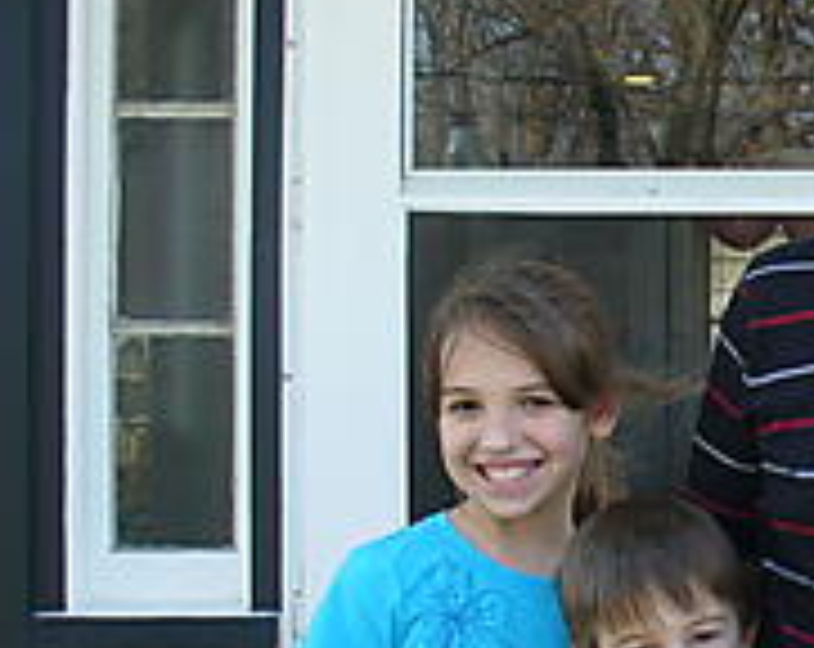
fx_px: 2404
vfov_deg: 15.3
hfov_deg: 18.2
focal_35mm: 100
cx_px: 1003
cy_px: 421
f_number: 2.8
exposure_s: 1/160
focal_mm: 6.1
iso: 80
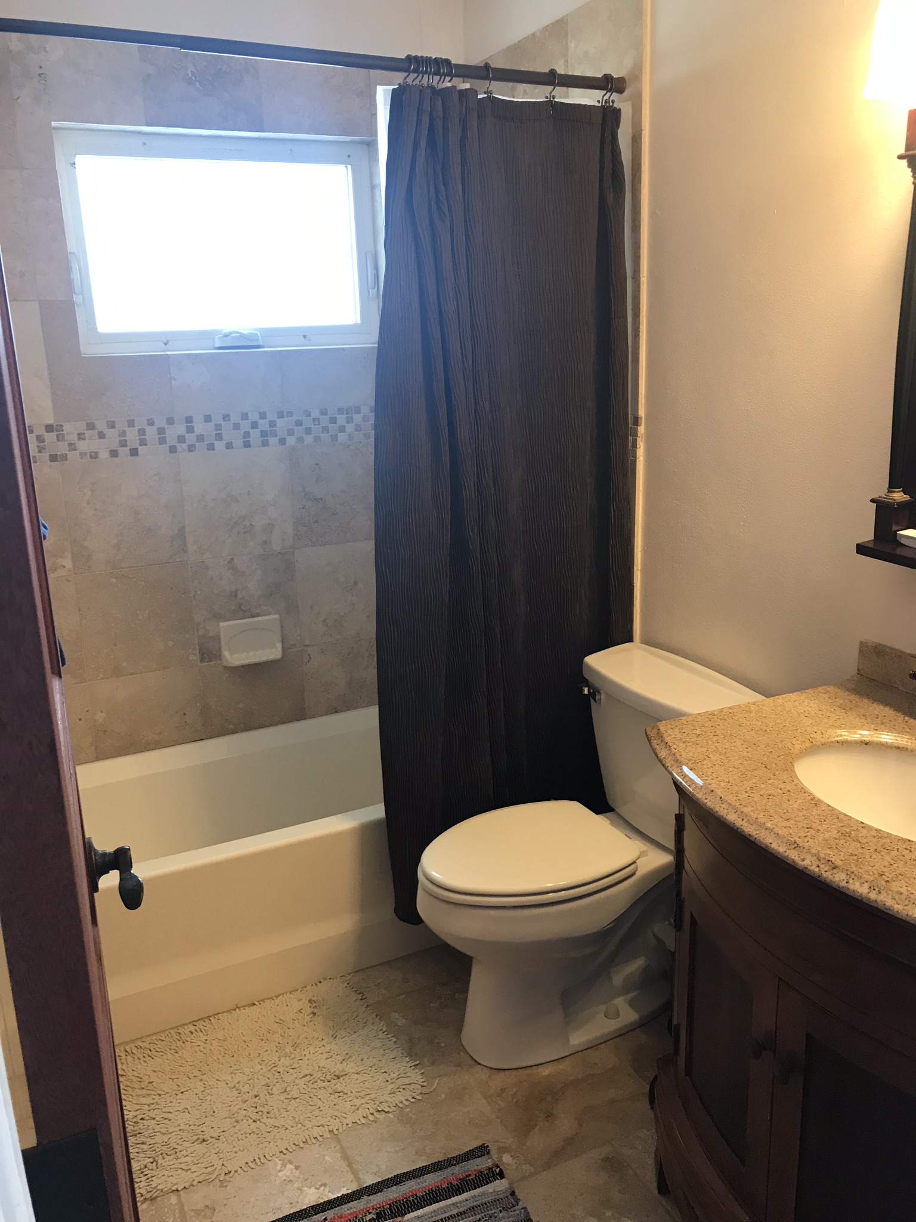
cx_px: 458
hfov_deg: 49.7
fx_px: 988
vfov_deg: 63.4
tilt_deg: -15.4
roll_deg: +2.1
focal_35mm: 28
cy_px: 611
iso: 40
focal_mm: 3.99
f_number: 1.8
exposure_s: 1/24
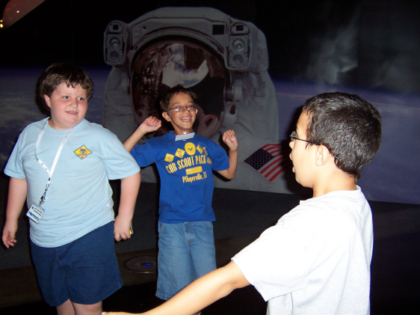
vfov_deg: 35.1
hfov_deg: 45.8
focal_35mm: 41
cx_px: 214
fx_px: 497
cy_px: 161
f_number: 2.8
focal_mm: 5.6
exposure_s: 1/60
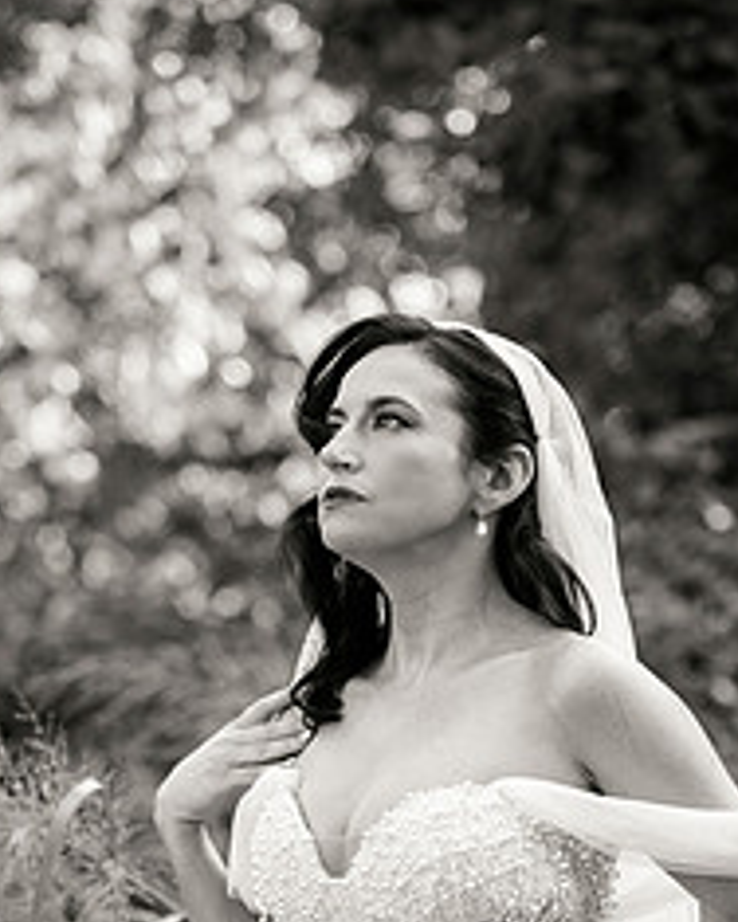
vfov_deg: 13.7
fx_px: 3822
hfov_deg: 11.0
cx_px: 373
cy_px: 632
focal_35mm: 140
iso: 800
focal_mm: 78
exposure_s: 1/3200
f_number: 2.8
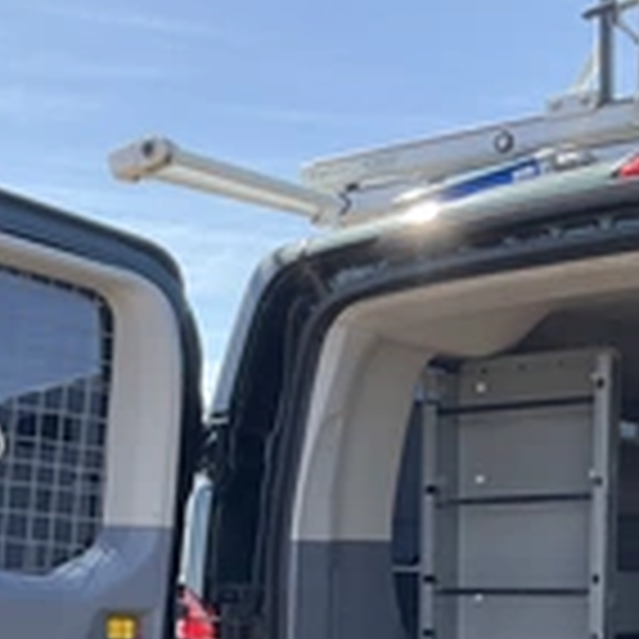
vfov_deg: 22.9
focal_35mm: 72
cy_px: 652
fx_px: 1504
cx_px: 117
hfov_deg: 23.6
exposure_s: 1/461
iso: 25
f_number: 1.8
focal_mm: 3
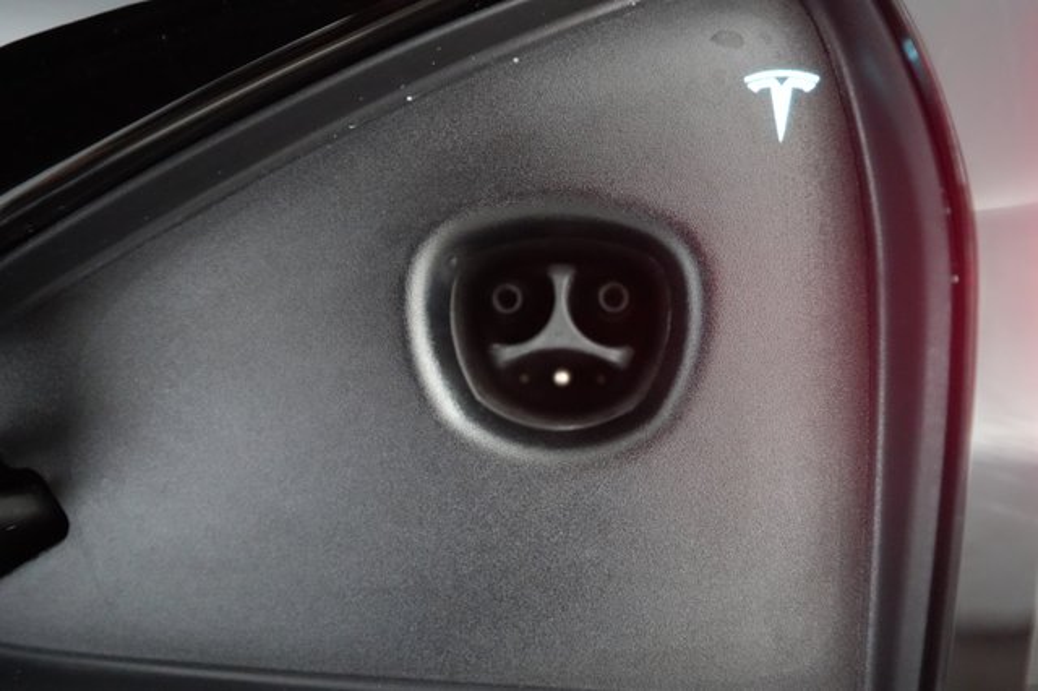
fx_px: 720
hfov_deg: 71.5
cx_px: 519
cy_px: 346
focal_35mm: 25
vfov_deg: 51.2
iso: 12800
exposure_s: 1/160
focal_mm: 25
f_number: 3.2
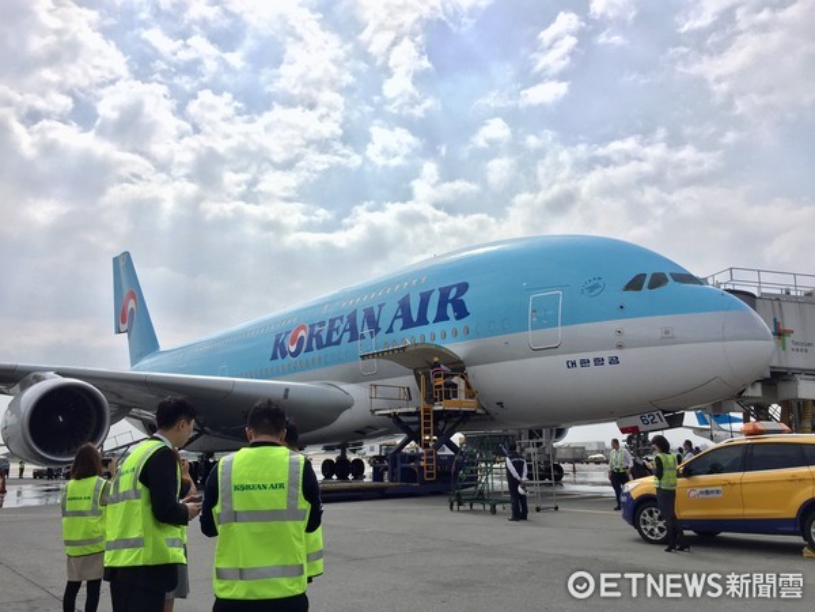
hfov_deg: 61.7
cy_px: 306
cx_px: 408
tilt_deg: +13.3
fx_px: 683
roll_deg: -0.7
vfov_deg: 48.2
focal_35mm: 29
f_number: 2.2
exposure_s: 1/3597
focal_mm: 4.15
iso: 32
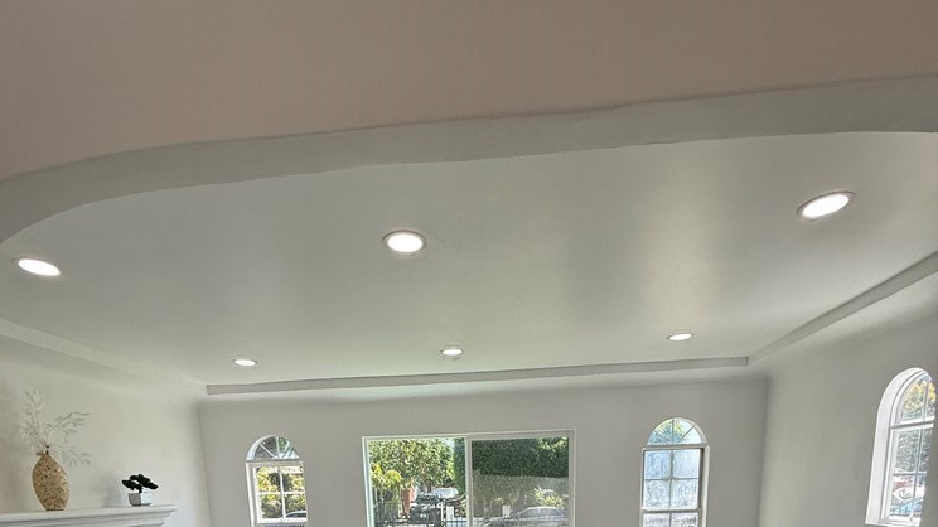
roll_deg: +0.6
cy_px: 582
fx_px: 522
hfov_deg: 83.8
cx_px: 456
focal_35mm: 21
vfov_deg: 42.1
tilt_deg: -9.2
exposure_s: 1/252
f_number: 2.2
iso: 64
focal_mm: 2.22
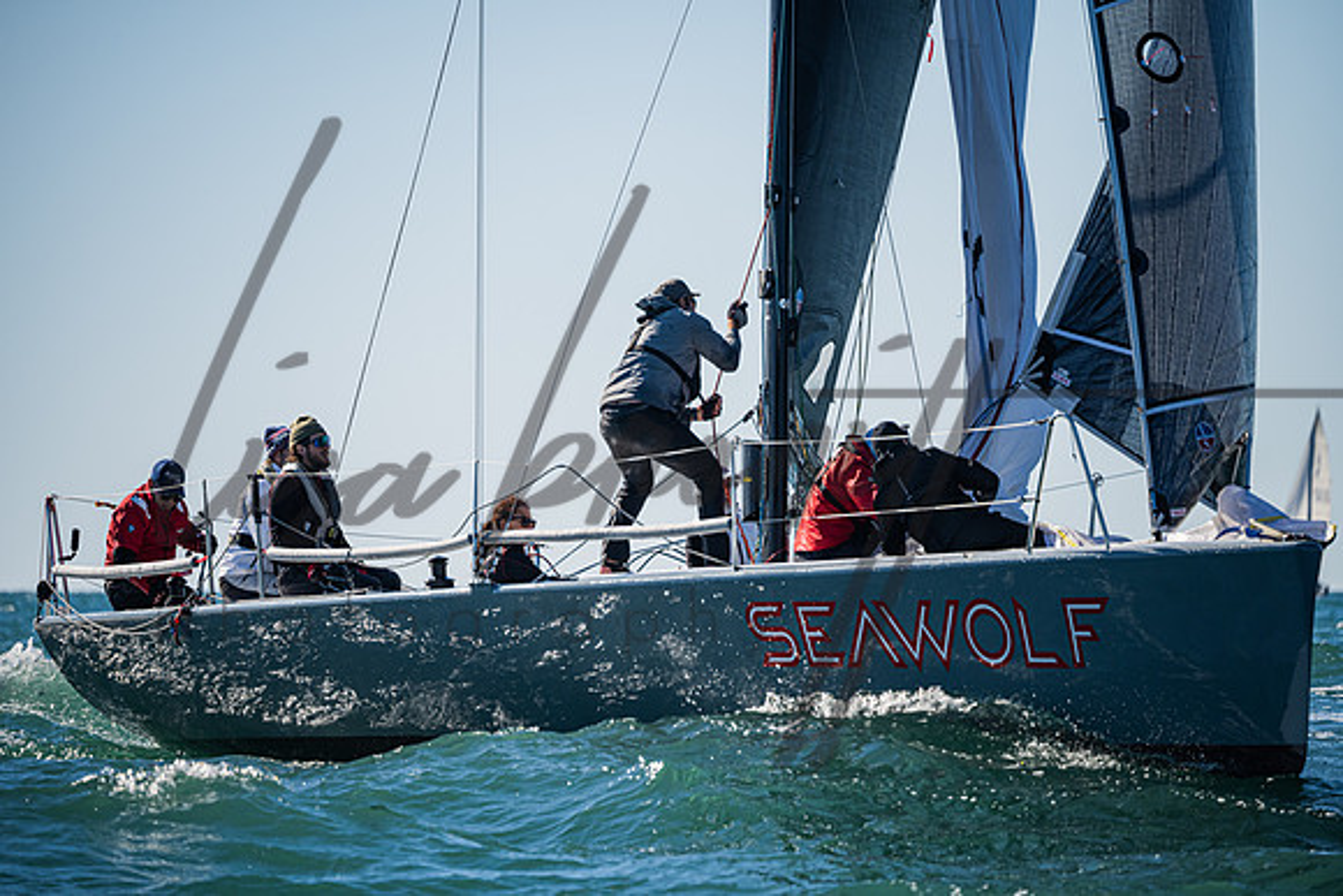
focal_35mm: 300
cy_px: 448
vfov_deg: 4.6
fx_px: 11194
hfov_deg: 6.9
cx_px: 672
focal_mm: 300
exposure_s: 1/2500
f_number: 5.6
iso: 400
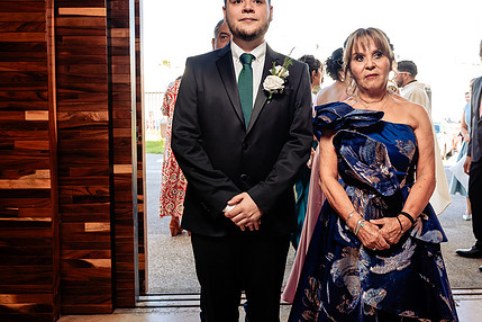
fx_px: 455
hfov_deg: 55.4
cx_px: 288
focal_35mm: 34
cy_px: 122
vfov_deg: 38.6
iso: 250
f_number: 4.5
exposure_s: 1/160
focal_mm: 24
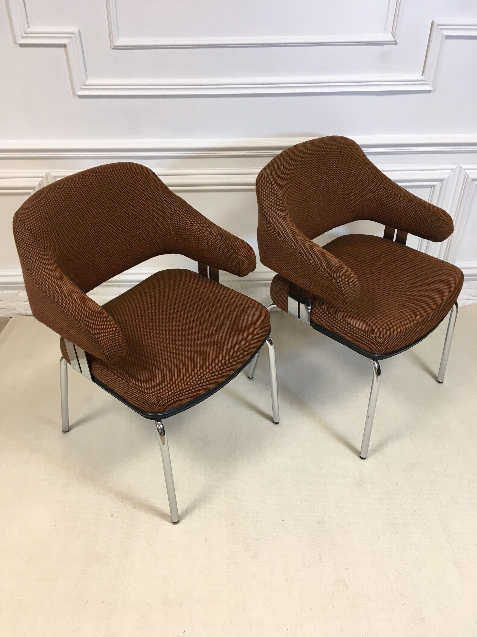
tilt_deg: -34.7
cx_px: 238
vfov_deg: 61.7
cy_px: 318
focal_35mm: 29
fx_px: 533
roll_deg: -0.6
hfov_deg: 48.2
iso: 64
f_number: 2.2
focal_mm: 4.15
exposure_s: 1/33
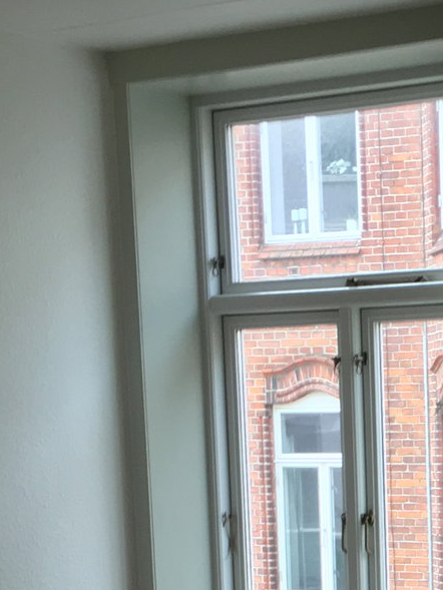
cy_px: 783
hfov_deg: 13.4
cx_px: 620
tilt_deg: -11.8
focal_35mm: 105
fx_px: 1791
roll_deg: -0.7
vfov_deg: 17.5
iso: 32
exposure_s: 1/50
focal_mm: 4.15
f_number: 2.2
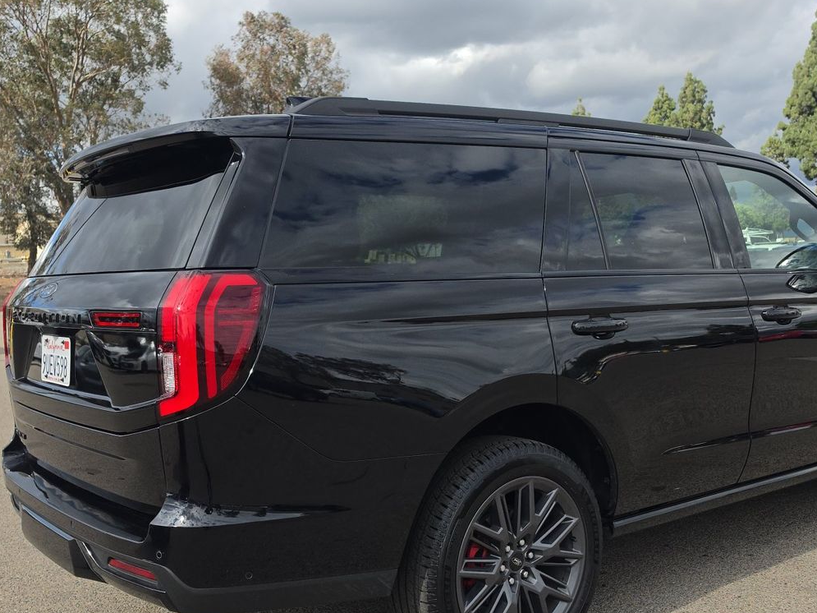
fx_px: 873
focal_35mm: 37
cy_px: 377
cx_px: 470
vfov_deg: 38.5
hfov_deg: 50.0
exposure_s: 1/4432
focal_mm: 6.5
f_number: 1.4
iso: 64
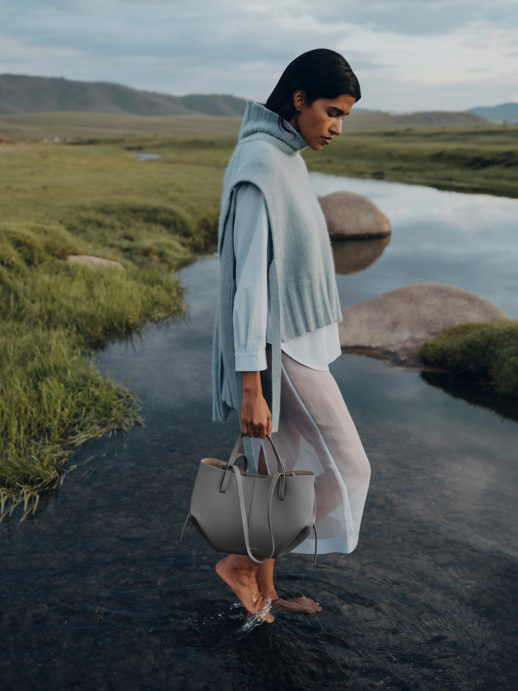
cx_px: 259
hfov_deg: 36.8
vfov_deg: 47.9
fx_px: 778
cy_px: 346
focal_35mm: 39
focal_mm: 49.8
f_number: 4.5
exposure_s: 1/320
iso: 640
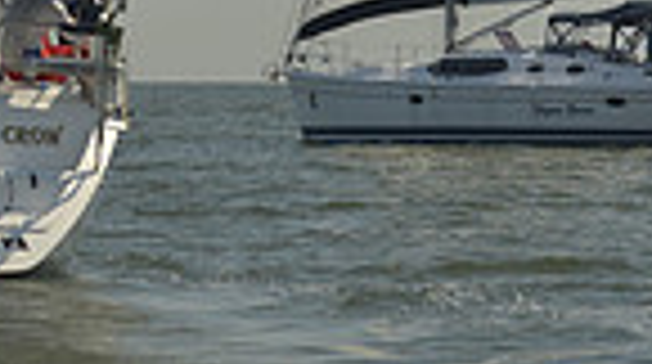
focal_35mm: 294
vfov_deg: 3.9
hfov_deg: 7.3
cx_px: 47
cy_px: -930
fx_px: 5074
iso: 200
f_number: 7.1
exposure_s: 1/800
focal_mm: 70
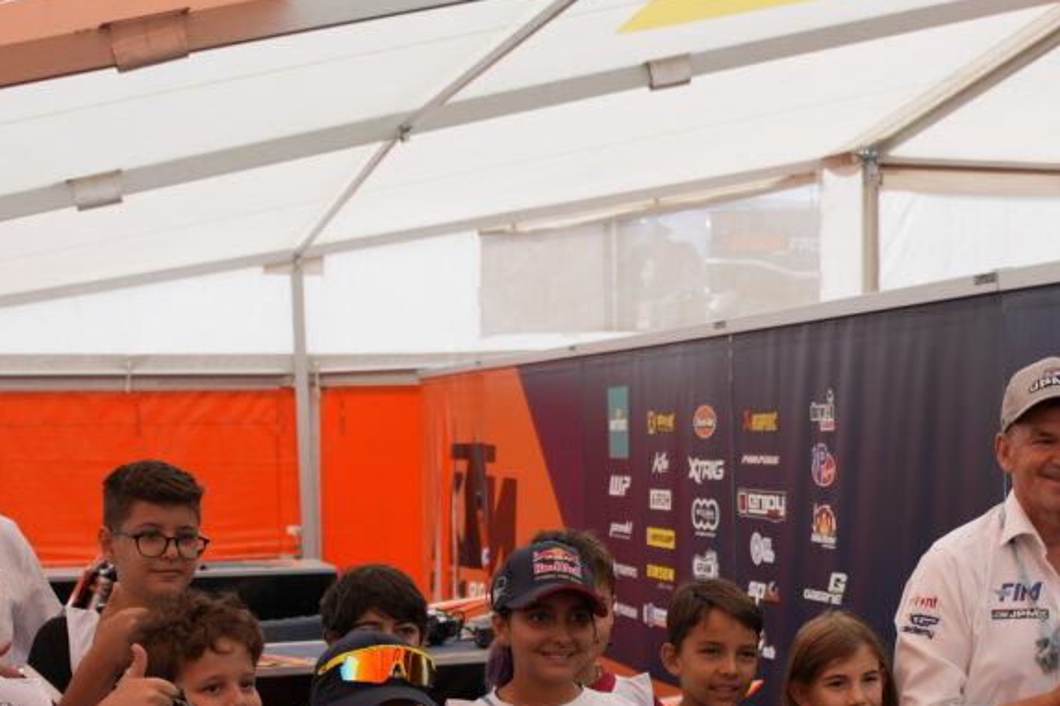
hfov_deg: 10.9
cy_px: 535
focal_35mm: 188
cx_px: 676
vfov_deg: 7.3
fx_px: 5534
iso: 100
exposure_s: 1/800
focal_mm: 70
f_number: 4
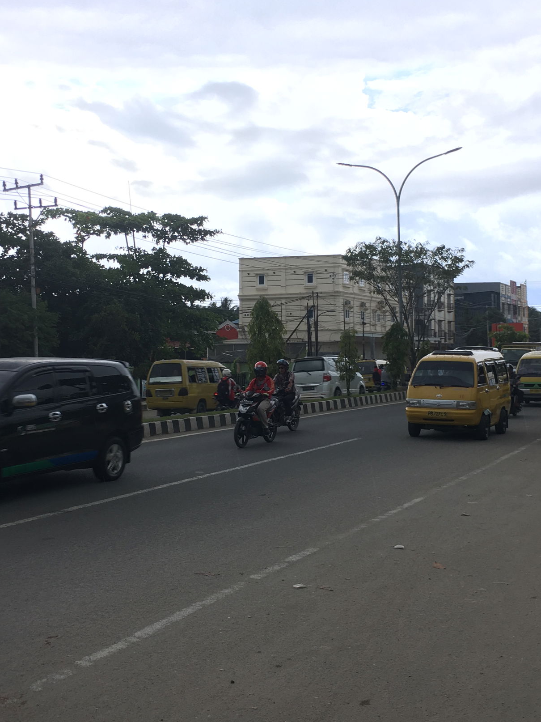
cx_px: 272
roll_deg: +0.7
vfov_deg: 41.2
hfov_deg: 31.5
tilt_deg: +2.2
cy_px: 346
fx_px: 959
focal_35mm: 46
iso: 25
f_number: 2.2
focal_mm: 4.15
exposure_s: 1/117
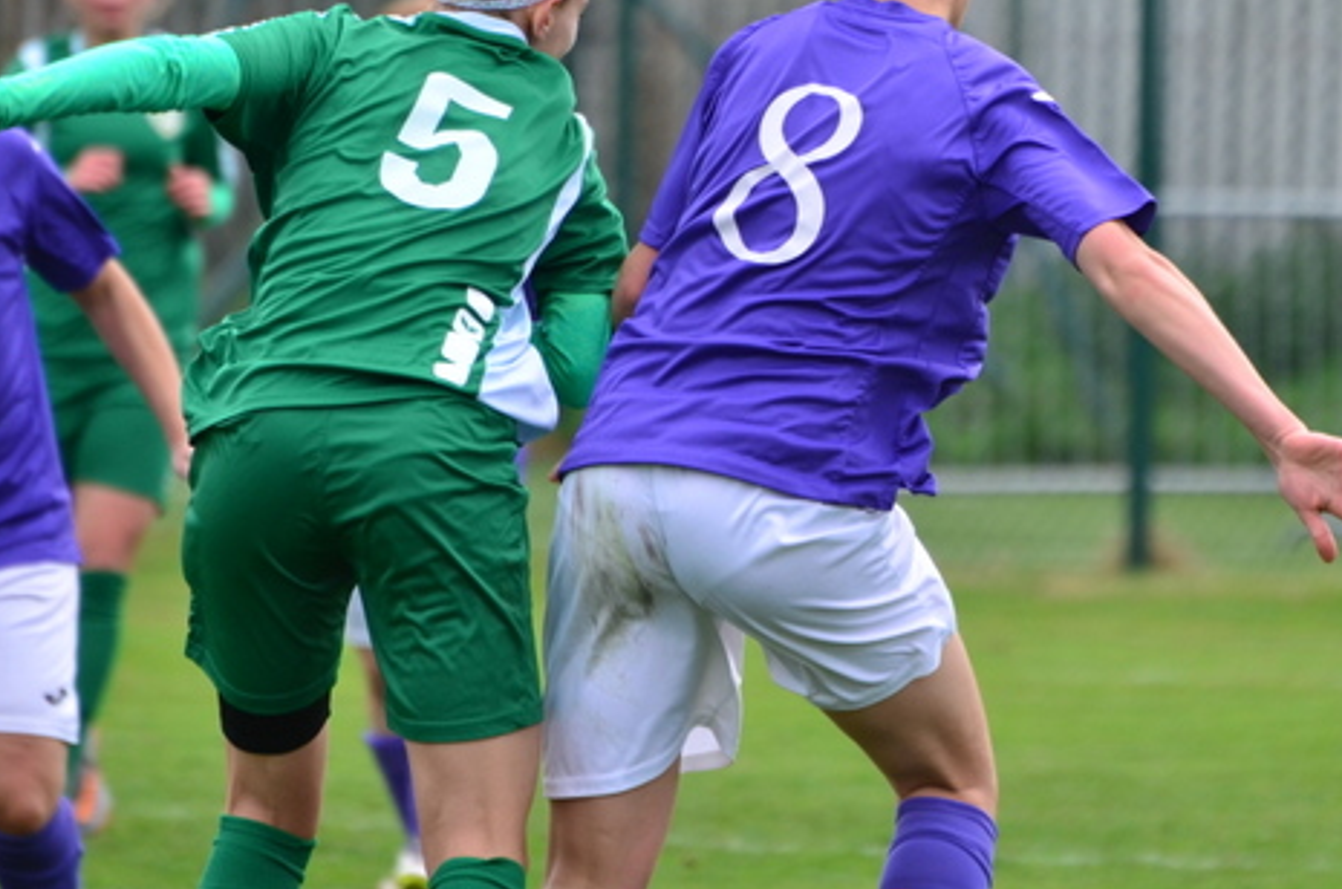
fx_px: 26896
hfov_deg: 2.9
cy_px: 268
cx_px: 975
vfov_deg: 1.9
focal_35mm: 723
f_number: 5.6
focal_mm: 280
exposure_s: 1/500
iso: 400
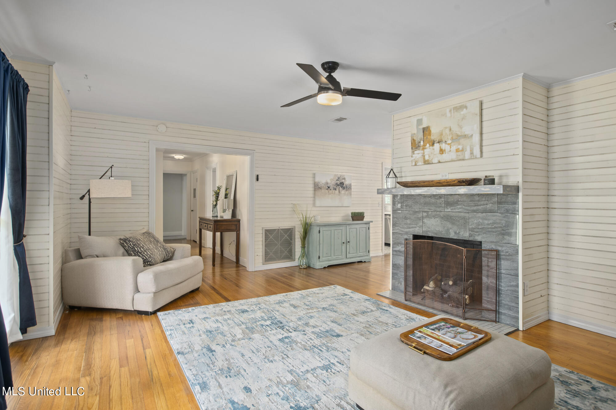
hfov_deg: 86.9
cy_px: 205
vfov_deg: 64.5
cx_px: 308
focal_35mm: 19
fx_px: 325
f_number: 8
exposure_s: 1/2
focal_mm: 19
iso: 500
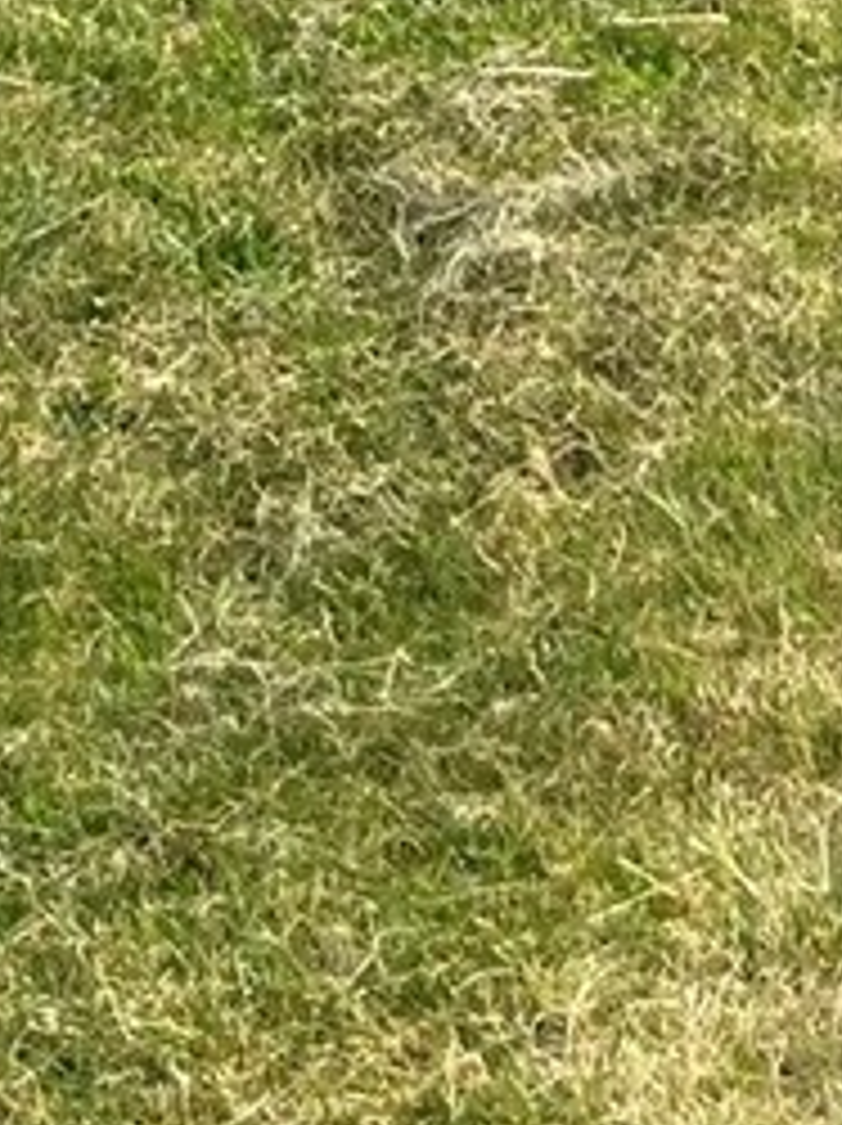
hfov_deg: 9.7
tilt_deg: -14.0
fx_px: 4873
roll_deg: +3.5
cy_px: -1480
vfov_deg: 11.2
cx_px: 1063
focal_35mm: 150
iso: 50
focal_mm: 5.1
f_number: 1.6
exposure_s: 1/3413
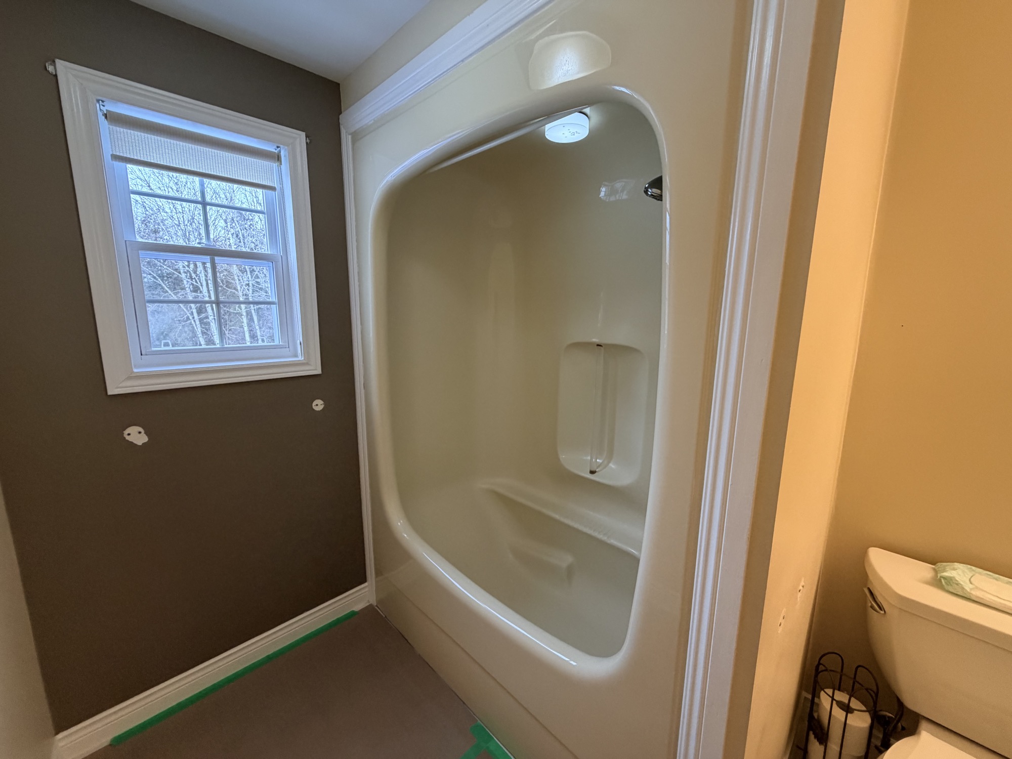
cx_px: 506
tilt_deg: -8.0
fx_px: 409
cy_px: 380
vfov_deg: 85.7
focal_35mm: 14
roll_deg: -0.6
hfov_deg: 102.1
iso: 250
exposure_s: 1/120
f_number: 2.2
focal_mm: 2.22
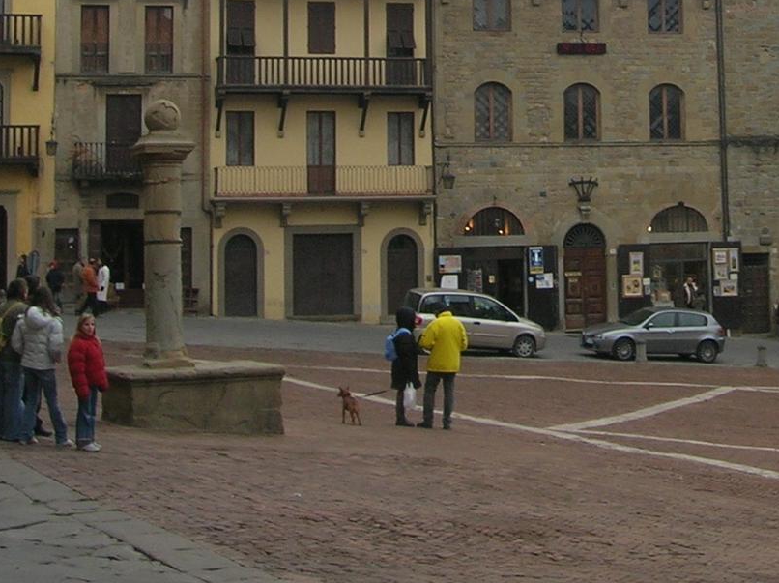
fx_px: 1821
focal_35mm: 81
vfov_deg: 17.6
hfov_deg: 23.8
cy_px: -38
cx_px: 613
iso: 50
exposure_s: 1/67
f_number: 4.9
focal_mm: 5.7
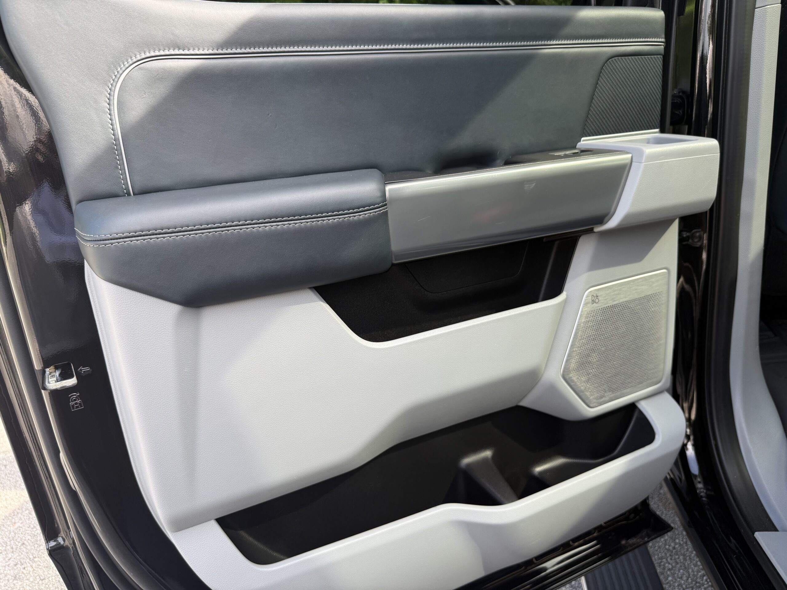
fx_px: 546
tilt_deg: -16.1
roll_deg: +6.9
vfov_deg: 56.8
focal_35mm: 24
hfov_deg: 71.6
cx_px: 394
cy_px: 295
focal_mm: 6.76
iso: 80
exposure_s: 1/345
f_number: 1.78
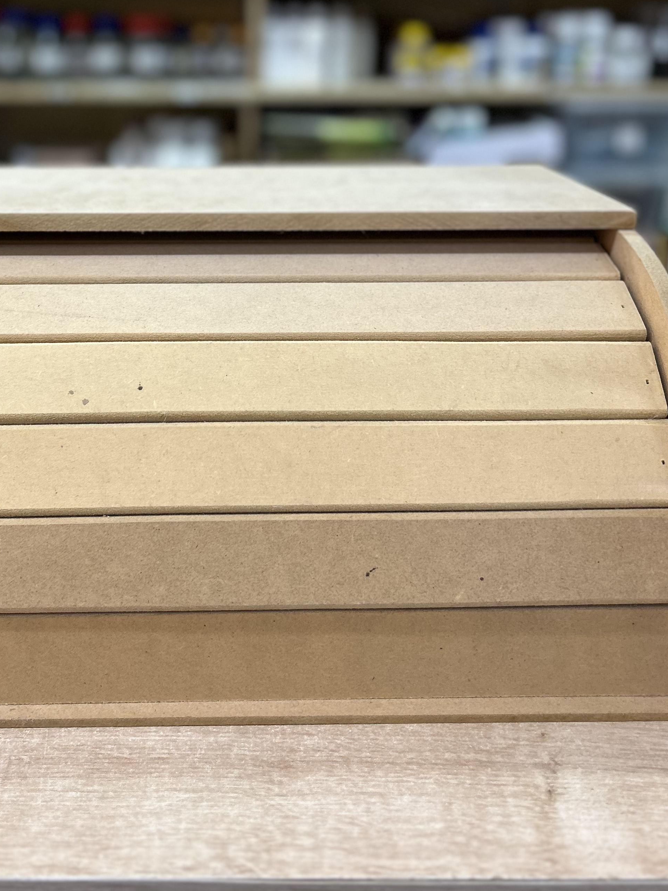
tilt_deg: -15.4
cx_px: 217
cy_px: 264
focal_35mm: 41
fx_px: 1055
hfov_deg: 34.8
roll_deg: -0.4
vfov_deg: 44.8
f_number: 1.5
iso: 64
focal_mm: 5.7
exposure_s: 1/50
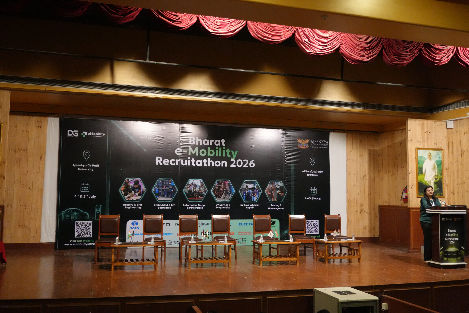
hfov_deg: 53.1
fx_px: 469
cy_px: 156
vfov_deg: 36.9
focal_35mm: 36
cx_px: 234
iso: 6400
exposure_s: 1/160
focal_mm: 24
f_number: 4.5
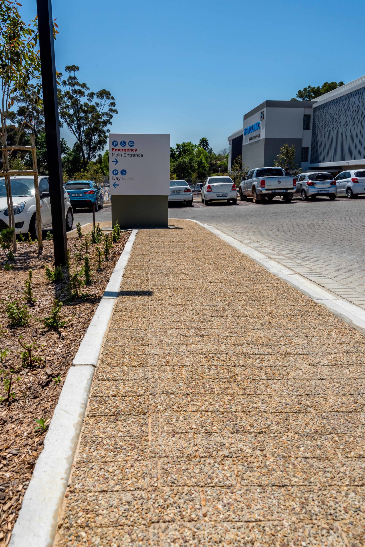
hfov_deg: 51.3
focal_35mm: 25
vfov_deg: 71.5
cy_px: 278
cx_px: 181
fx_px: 380
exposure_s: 1/1600
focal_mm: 24
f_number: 9
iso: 250
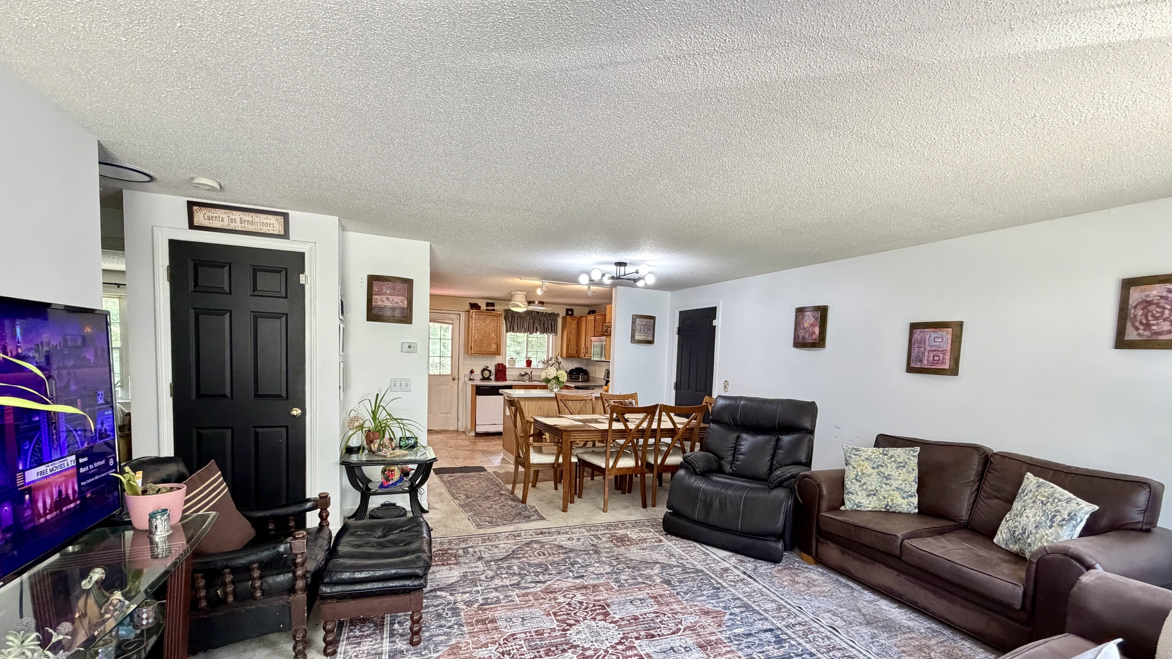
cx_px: 585
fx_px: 497
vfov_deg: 66.5
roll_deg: -1.6
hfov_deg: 99.4
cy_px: 390
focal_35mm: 16
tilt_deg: -3.9
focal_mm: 2.22
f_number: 2.2
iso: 500
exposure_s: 1/60
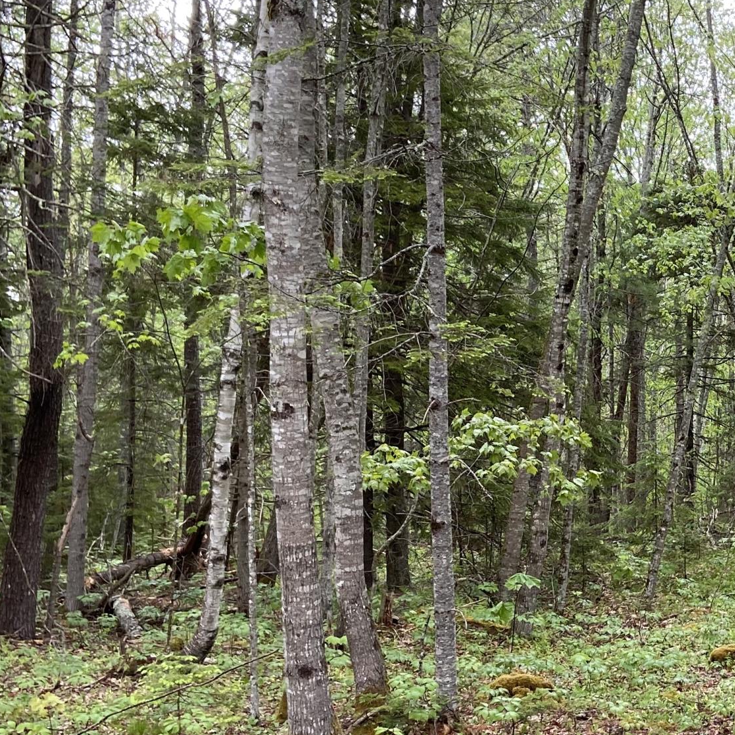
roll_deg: -1.1
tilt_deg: +1.8
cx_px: 682
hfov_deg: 26.6
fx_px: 1489
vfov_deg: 27.7
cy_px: 398
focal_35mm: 62
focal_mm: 4.25
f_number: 1.8
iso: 50
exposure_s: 1/122
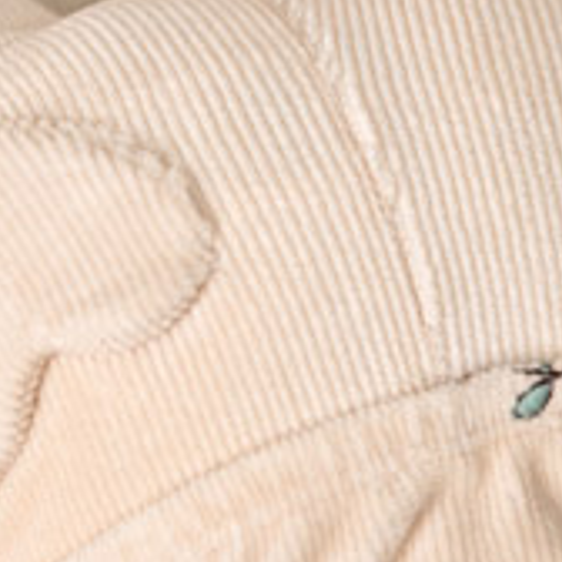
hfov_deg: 6.9
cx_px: 243
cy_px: -184
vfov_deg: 6.9
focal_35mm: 252
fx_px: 4629
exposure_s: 1/125
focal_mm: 50
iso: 1600
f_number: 8
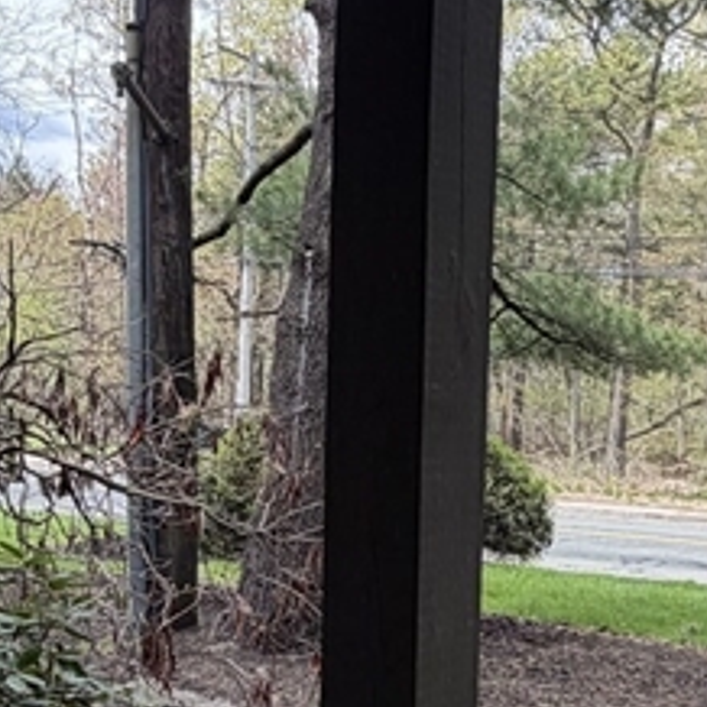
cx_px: 516
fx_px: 1340
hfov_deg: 29.2
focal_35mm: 58
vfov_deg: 28.8
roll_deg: -3.5
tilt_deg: -7.5
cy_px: 577
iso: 50
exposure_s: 1/347
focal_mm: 2.22
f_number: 2.2
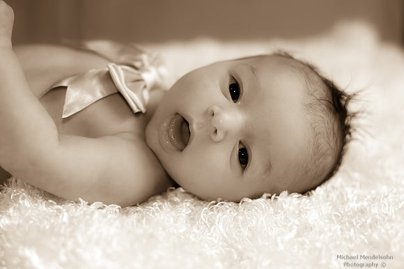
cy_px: 134
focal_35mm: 50
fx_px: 561
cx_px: 202
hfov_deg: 39.6
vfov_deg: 27.0
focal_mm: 50
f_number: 2.5
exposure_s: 1/160
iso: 320
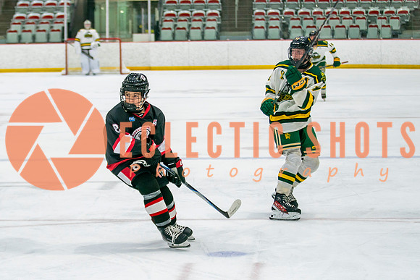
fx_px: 1559
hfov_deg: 15.3
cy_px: 137
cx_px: 146
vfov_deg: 10.3
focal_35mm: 134
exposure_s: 1/640
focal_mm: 70
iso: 640
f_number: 2.8
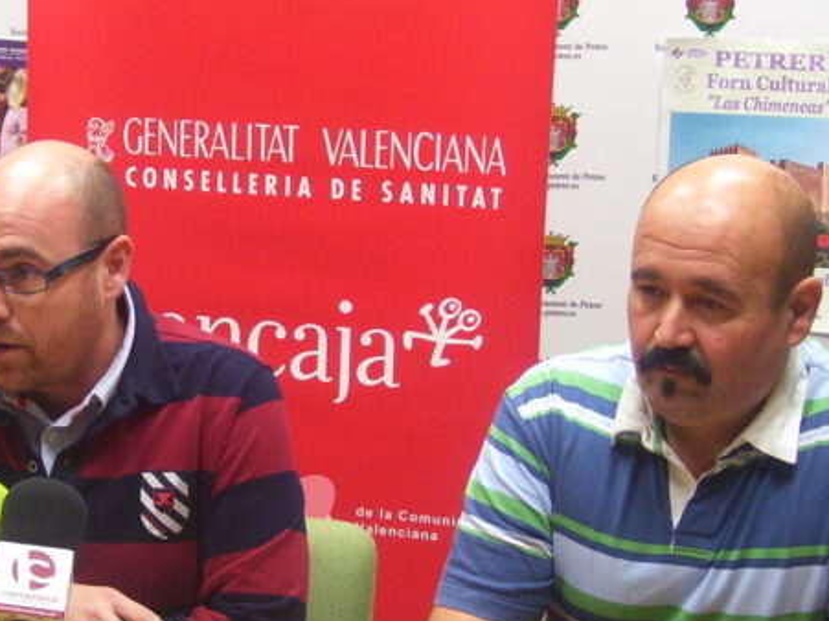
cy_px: 367
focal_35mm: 98
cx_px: 123
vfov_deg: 15.1
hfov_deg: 19.7
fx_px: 2346
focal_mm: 7.6
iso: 160
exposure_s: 1/20
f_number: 3
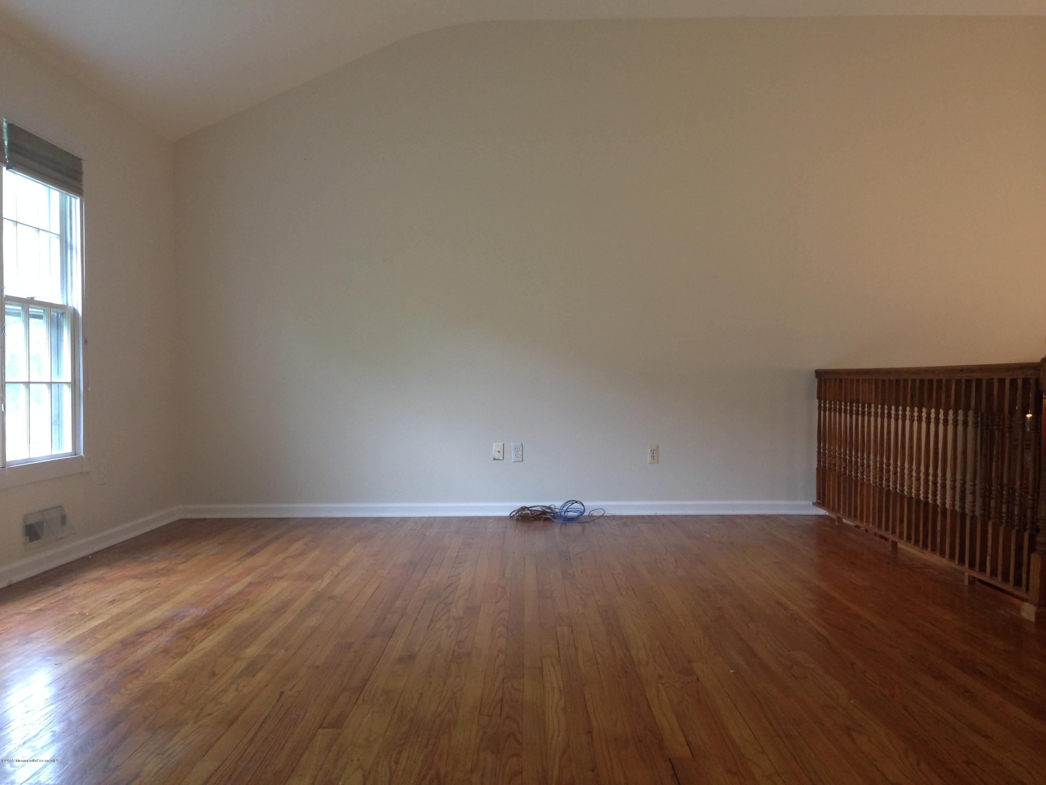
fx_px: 997
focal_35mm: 33
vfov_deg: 42.9
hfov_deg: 55.4
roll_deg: +0.3
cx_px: 523
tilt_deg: -1.2
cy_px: 392
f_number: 2.4
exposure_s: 1/20
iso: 100
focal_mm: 4.12
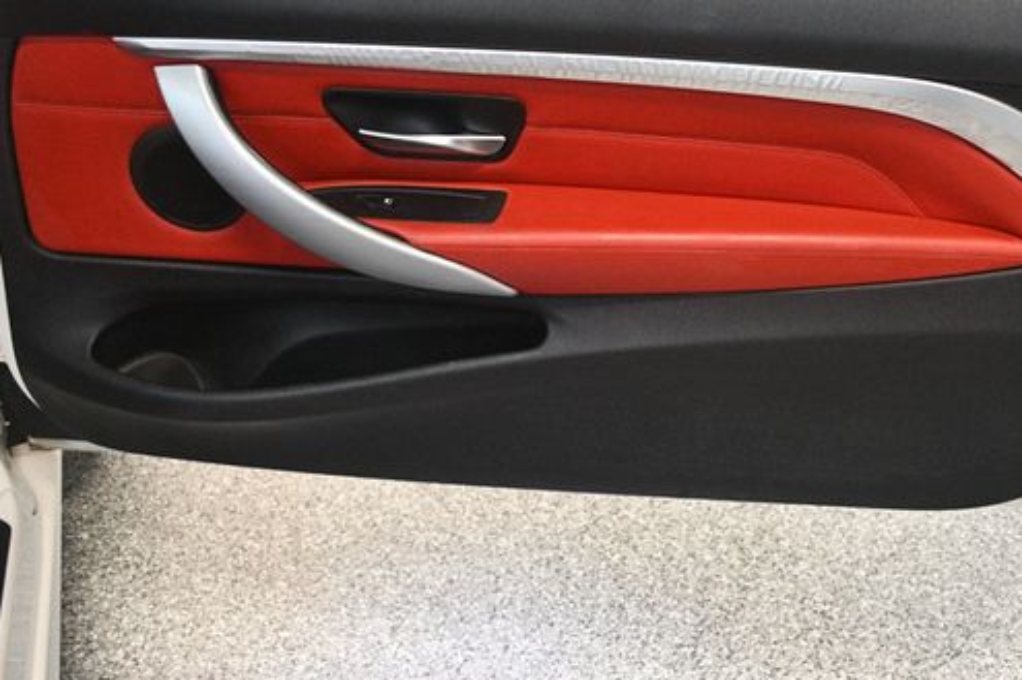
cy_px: 258
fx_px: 1248
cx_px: 644
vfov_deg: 30.3
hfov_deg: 44.1
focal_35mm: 44
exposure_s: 1/125
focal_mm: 23
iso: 3200
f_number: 3.8
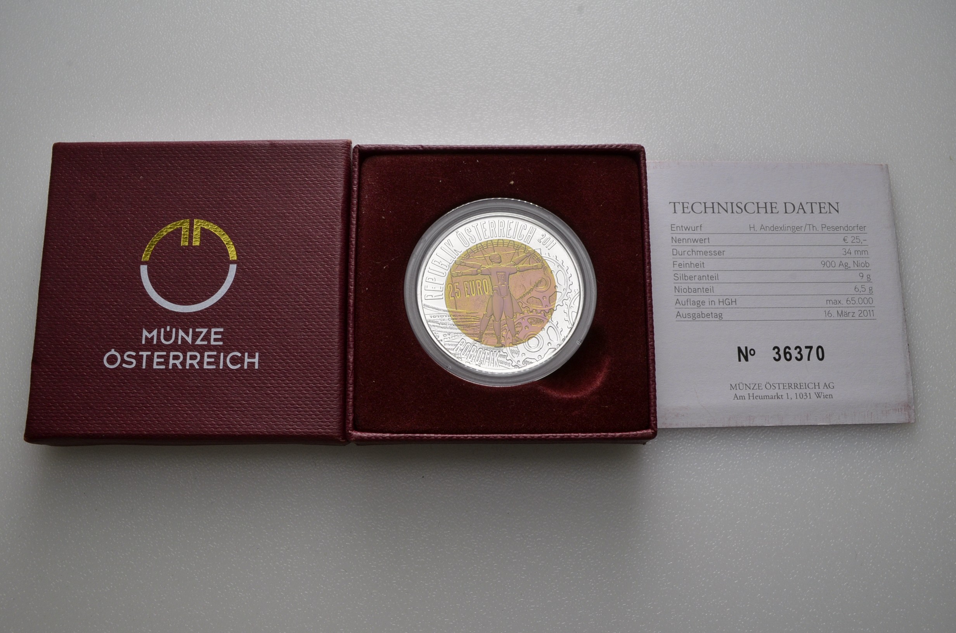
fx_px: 875
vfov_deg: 39.8
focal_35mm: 33
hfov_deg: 57.3
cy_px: 316
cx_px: 478
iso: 400
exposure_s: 1/250
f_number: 14
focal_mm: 22
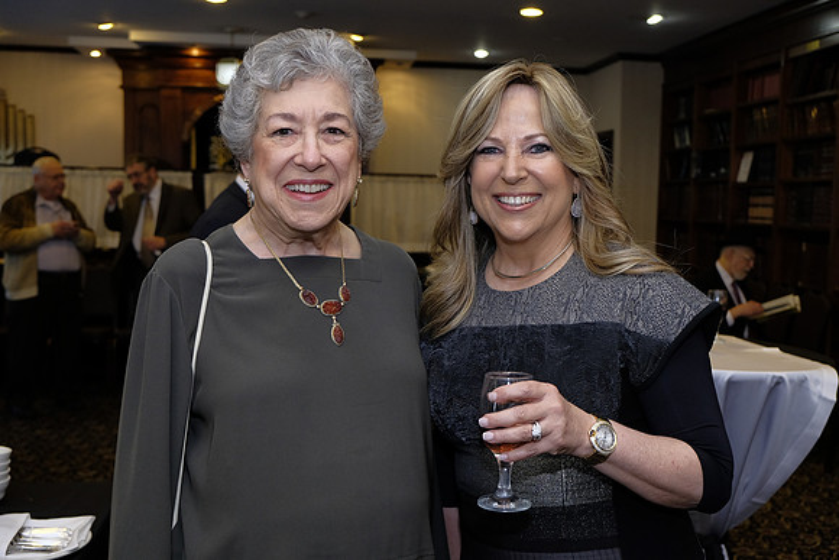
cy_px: 280
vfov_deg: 35.1
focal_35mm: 38
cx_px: 420
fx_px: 886
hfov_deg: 50.7
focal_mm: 25.4
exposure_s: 1/180
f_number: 3.2
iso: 800
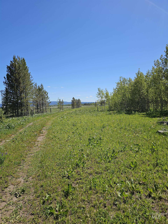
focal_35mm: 23
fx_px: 149
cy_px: 112
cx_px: 84
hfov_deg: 58.9
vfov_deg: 73.9
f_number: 1.7
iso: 10
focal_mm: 6.3
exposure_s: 1/1132
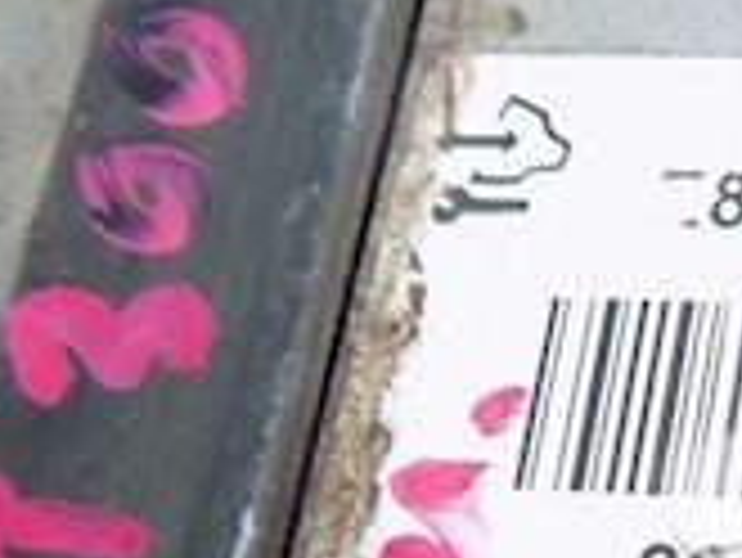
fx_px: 1909
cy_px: 490
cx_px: 1183
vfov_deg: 16.4
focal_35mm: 89
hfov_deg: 18.8
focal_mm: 4
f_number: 3.1
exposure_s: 1/30
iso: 200
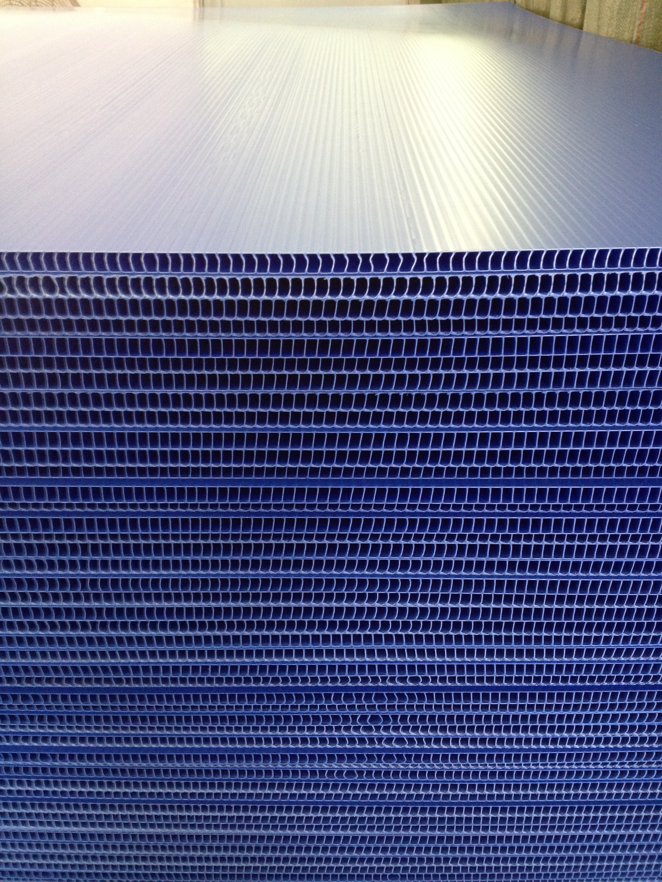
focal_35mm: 35
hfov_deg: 40.7
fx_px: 892
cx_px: 331
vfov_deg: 52.6
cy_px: 441
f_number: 2.4
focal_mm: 4.28
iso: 200
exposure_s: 1/20
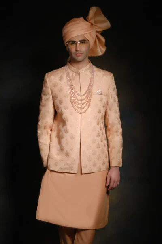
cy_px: 122
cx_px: 81
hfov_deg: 19.7
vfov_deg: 29.2
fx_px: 466
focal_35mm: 69
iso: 250
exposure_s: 1/125
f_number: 5.6
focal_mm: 46.3
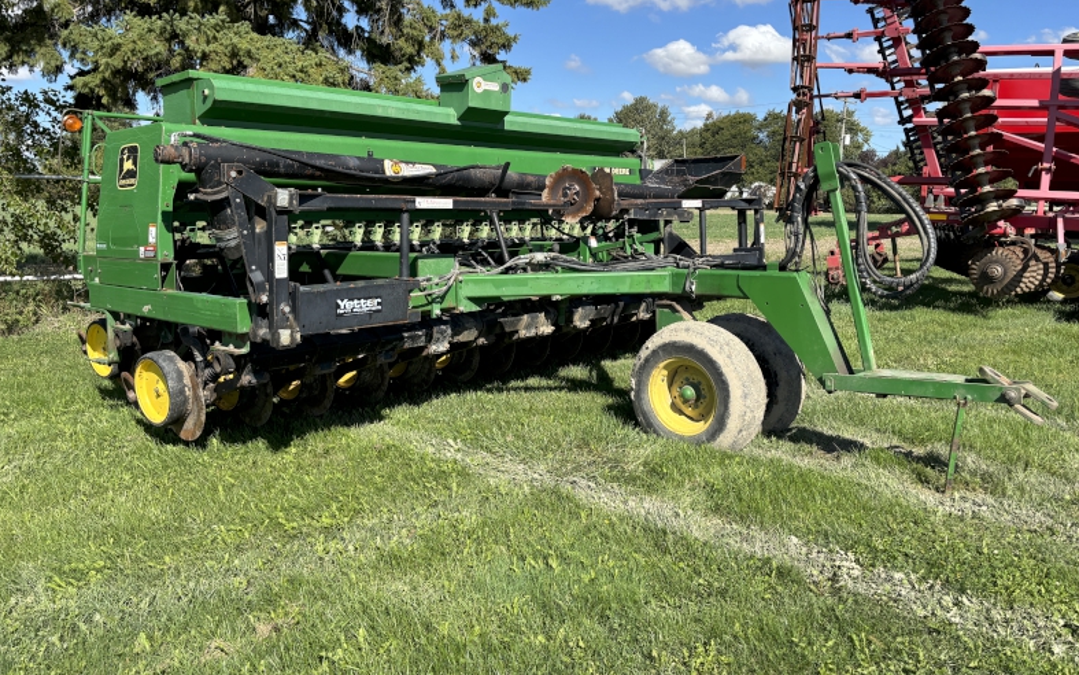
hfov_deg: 66.5
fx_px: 823
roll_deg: -0.7
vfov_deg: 44.4
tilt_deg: -5.8
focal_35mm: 28
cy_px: 277
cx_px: 537
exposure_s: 1/2242
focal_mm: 5.96
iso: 50
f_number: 1.6
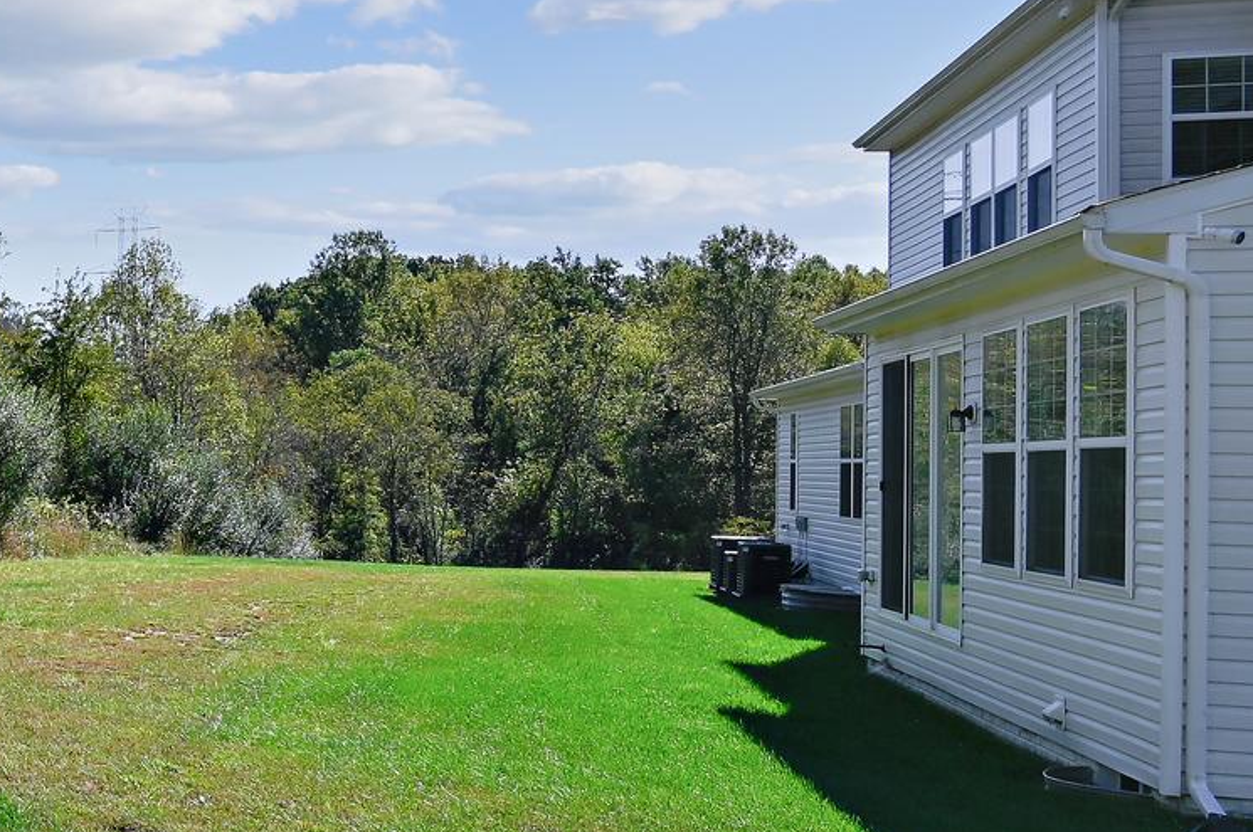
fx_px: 1530
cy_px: 492
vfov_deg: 30.4
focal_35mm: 44
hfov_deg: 35.0
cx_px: -262
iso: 100
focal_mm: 16
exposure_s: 1/500
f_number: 8
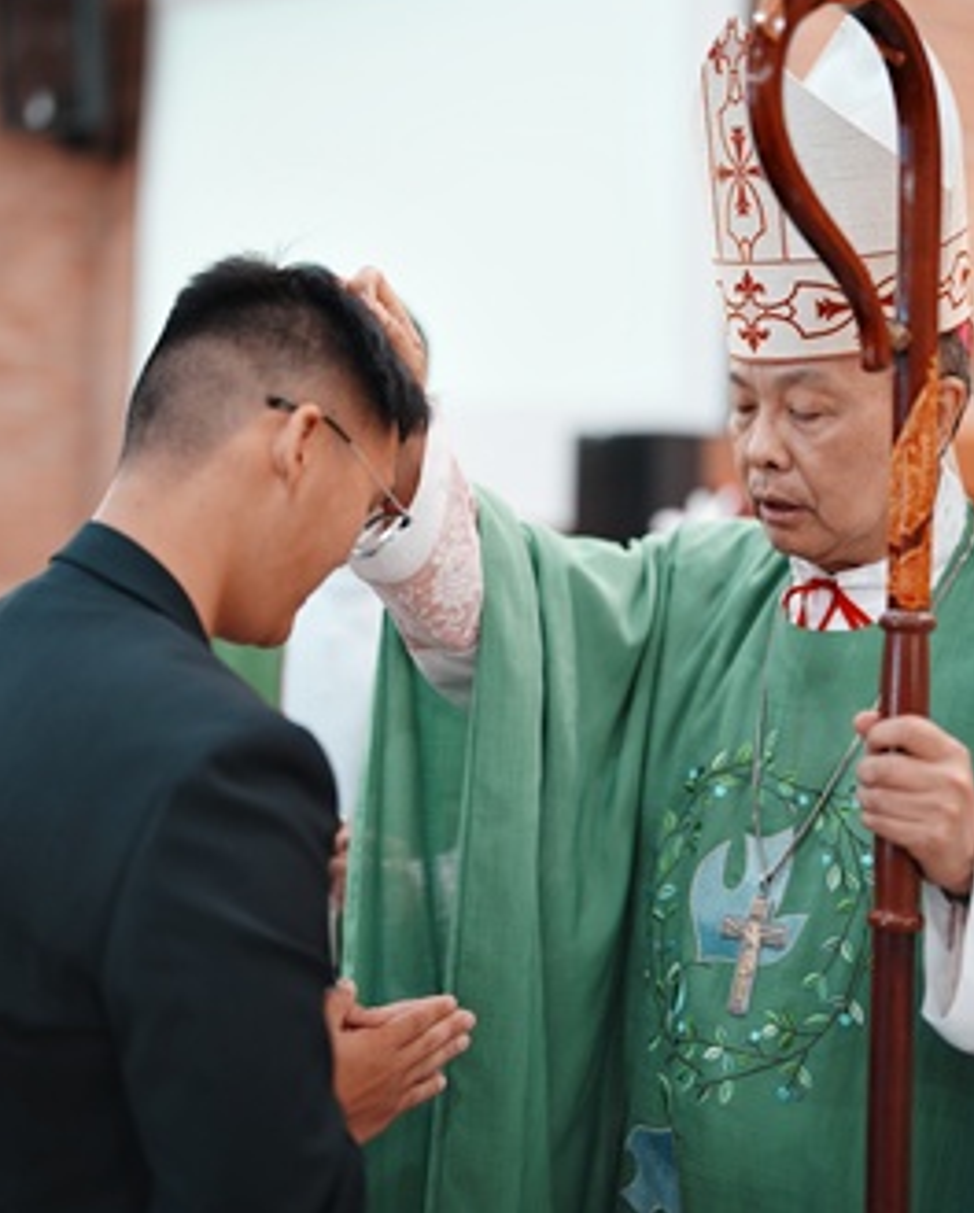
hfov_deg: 26.7
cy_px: 512
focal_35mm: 57
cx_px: 485
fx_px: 2050
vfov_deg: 32.9
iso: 250
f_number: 1.2
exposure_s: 1/125
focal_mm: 50
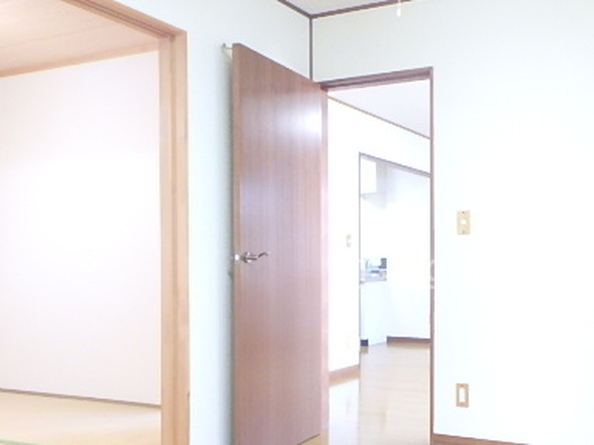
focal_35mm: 35
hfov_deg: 50.0
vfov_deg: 40.5
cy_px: 270
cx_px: 459
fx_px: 601
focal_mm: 3.7
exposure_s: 1/20
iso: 800
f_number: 3.5
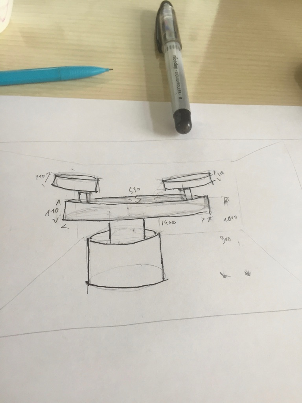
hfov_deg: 48.2
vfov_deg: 61.7
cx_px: 151
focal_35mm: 29
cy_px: 202
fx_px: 337
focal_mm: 4.15
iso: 40
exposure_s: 1/33
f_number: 2.2
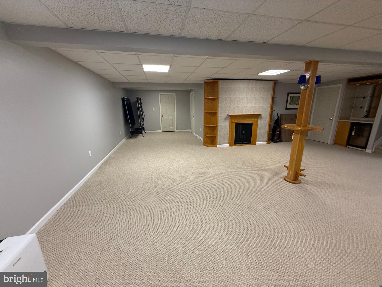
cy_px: 144
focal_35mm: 14
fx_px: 154
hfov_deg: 102.1
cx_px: 191
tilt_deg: -12.9
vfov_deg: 85.7
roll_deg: +0.7
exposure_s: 1/120
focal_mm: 2.22
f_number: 2.2
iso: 320
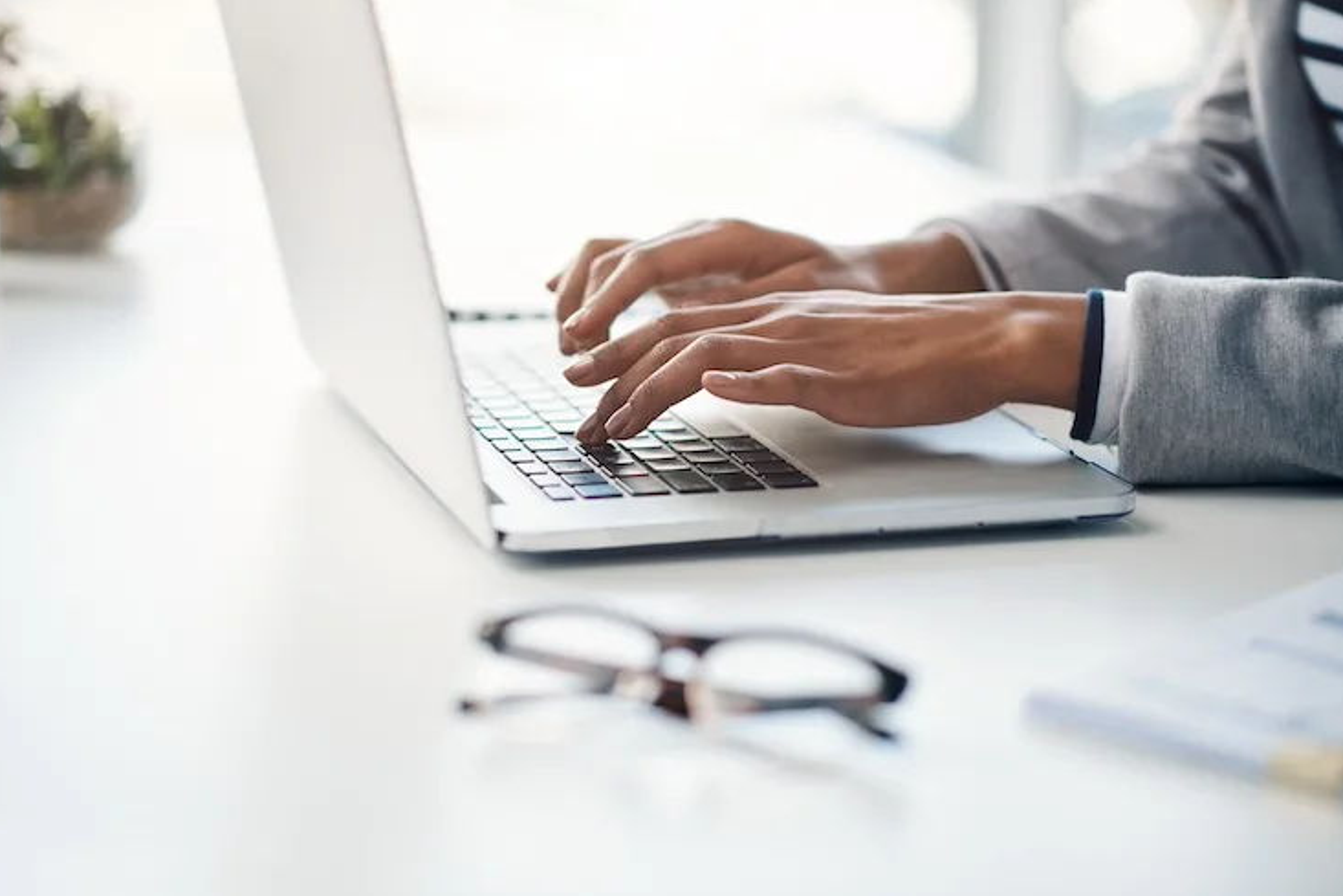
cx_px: 665
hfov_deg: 23.4
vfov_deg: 15.7
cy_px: 442
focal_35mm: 87
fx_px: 3246
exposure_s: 1/400
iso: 250
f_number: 2
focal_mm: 85
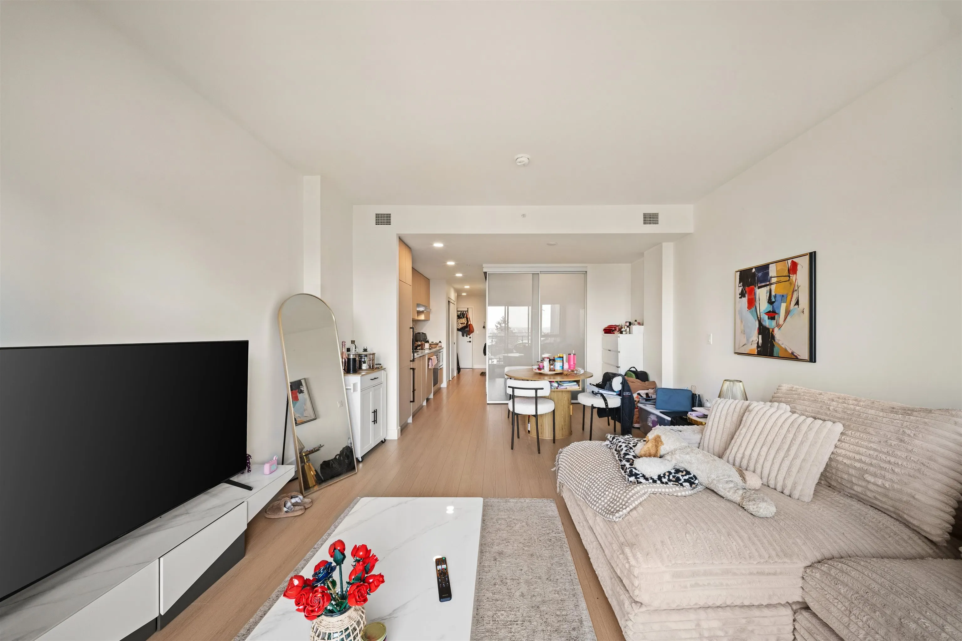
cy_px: 320
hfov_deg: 112.6
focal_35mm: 12
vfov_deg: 90.0
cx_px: 481
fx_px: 321
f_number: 7.1
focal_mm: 12
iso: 400
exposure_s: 1/20
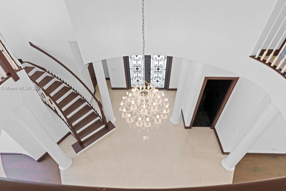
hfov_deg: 86.9
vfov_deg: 64.5
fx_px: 151
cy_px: 88
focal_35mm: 19
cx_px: 145
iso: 200
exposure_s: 1/2.5
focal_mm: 16
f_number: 9
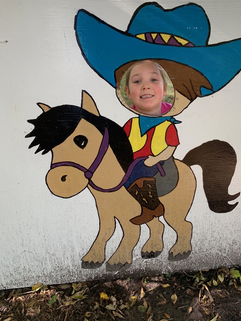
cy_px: 144
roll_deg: +1.7
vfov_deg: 53.9
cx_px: 136
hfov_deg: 41.7
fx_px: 316
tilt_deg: -23.0
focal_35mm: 34
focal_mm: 4.25
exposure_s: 1/121
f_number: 1.8
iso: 50
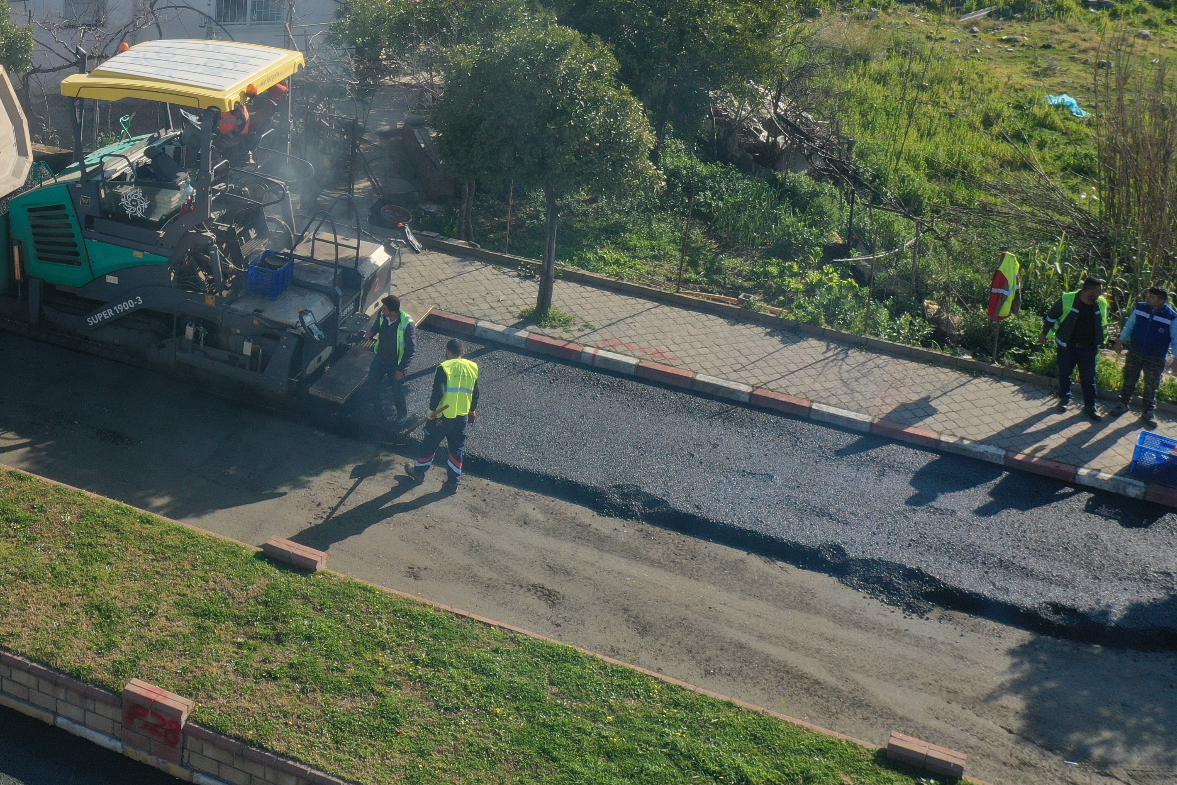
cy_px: 81
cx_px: 58
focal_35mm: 54
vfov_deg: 24.4
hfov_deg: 34.2
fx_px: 1766
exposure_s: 1/500
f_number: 5.6
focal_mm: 10.26
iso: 100
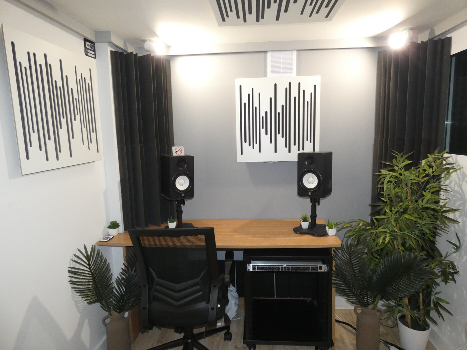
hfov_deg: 81.7
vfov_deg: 66.0
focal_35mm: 20
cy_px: 175
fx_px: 270
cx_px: 234
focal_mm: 3.6
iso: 500
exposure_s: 1/60
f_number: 2.8
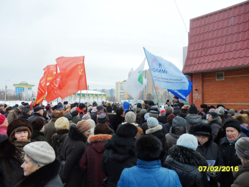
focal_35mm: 27
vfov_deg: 51.4
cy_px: 94
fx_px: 194
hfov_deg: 65.3
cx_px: 124
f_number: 3.5
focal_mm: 4.9
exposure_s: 1/250
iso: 80
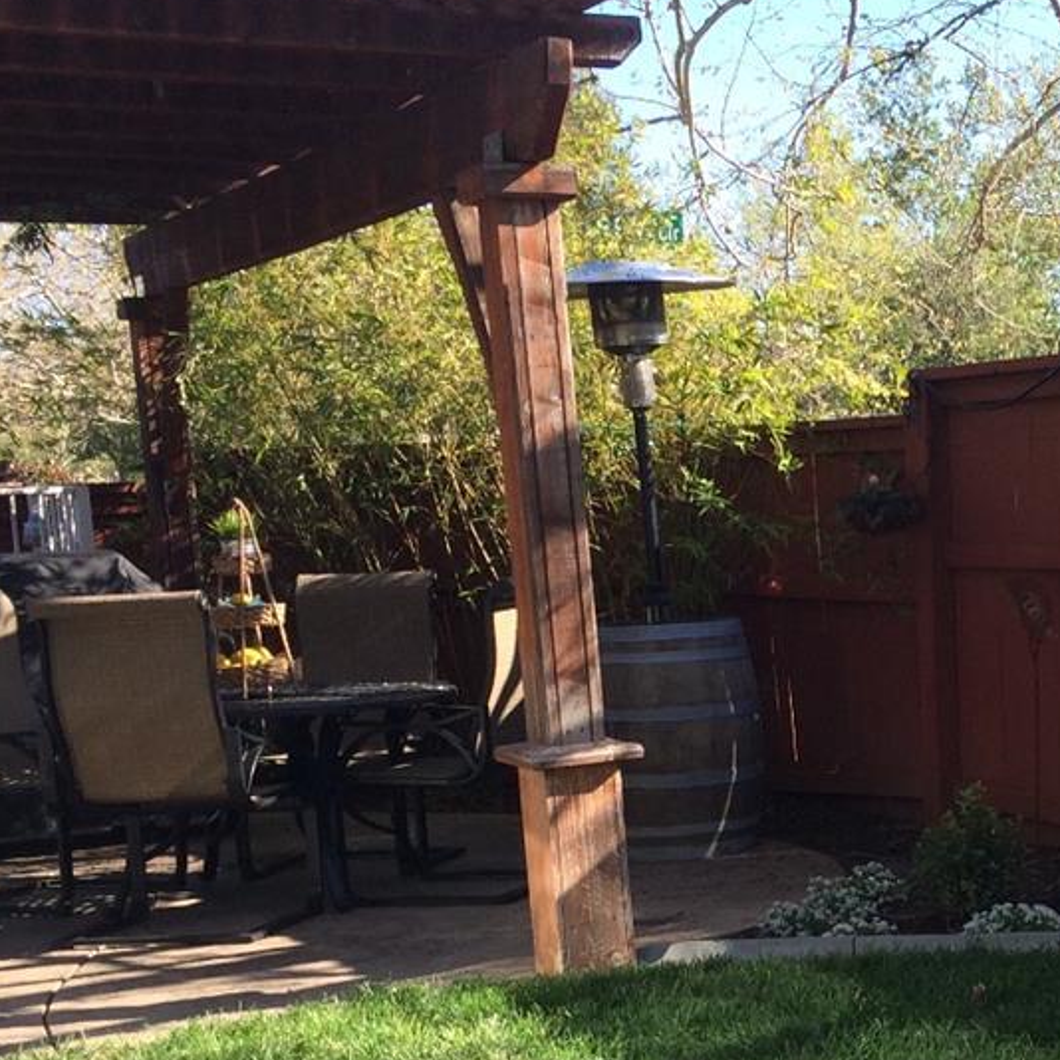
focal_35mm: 72
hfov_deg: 22.3
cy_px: 832
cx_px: 1245
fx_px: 2494
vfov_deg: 23.7
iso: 32
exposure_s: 1/540
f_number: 2.2
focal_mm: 4.15
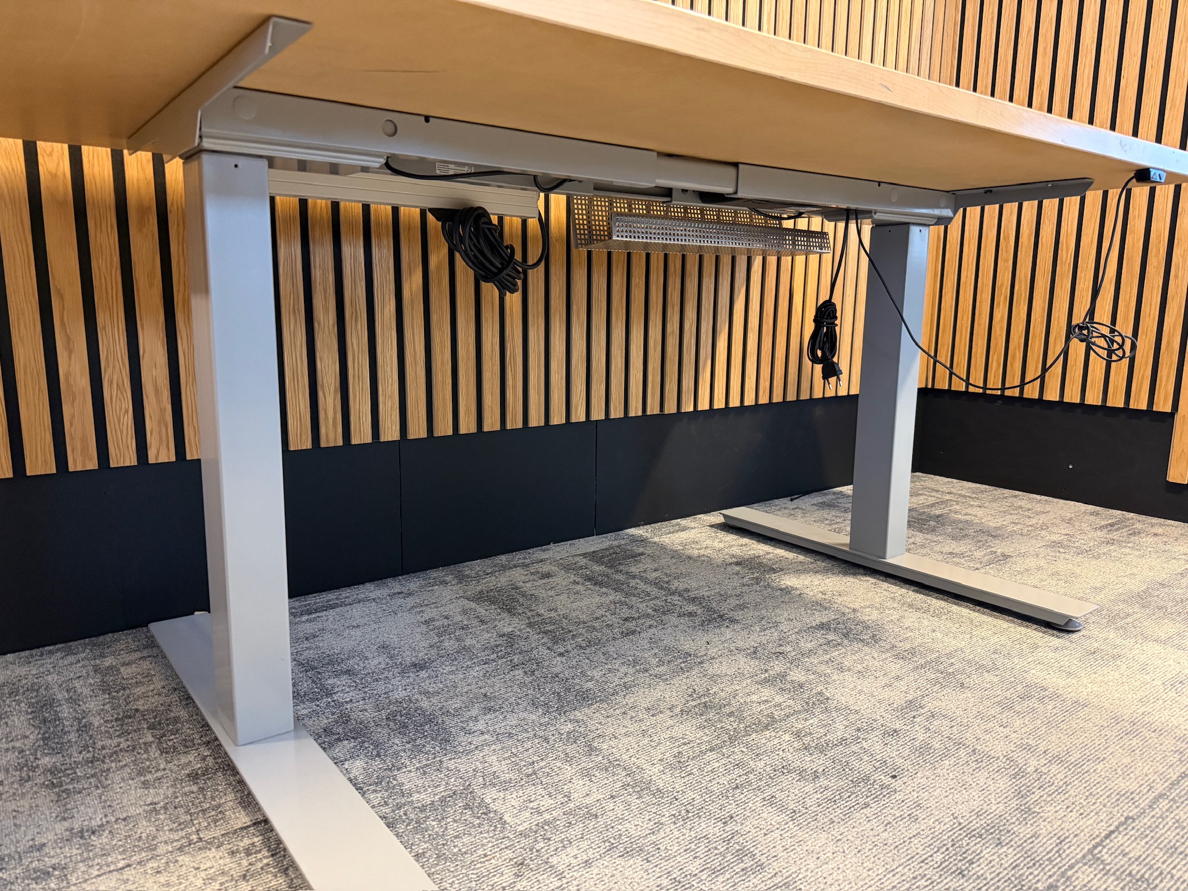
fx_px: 824
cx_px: 594
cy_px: 446
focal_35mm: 24
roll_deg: -1.3
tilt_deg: -9.9
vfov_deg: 56.8
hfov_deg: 71.6
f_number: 1.78
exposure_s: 1/50
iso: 640
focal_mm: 6.76
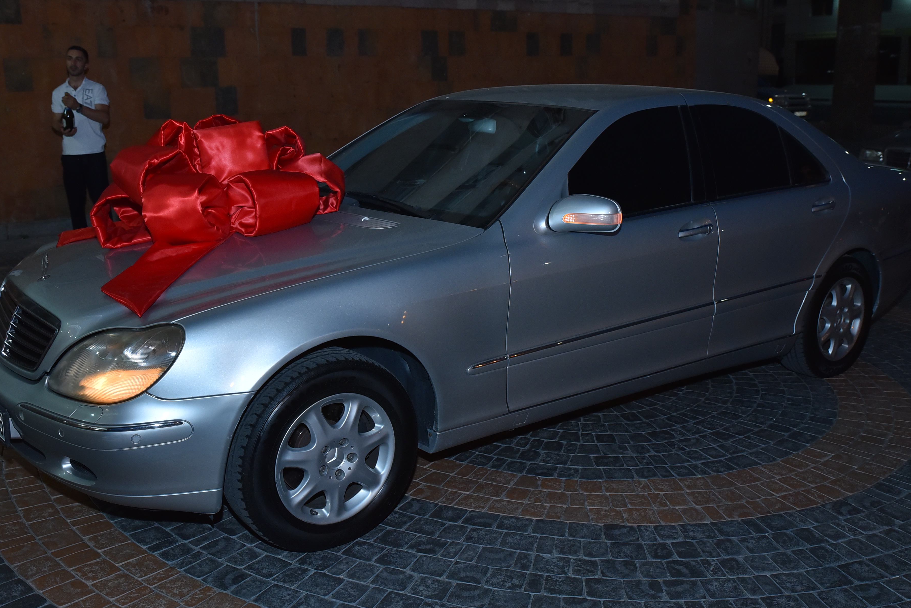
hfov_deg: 49.6
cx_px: 453
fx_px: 987
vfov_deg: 34.2
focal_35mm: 39
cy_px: 301
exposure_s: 1/125
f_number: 4.5
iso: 1000
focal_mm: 31
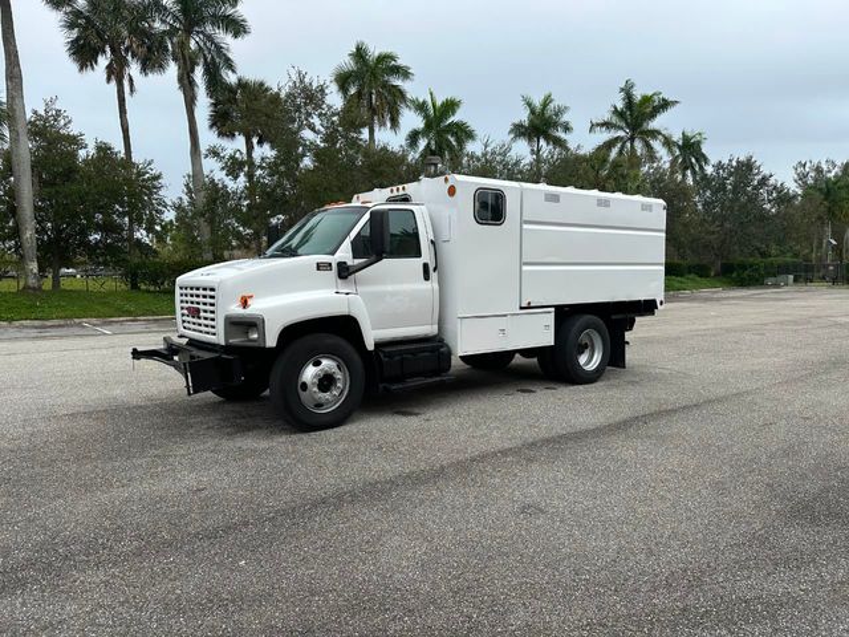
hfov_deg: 71.6
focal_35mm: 24
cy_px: 318
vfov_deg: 56.8
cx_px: 424
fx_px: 589
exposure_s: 1/1072
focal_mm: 6.86
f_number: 1.78
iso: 80
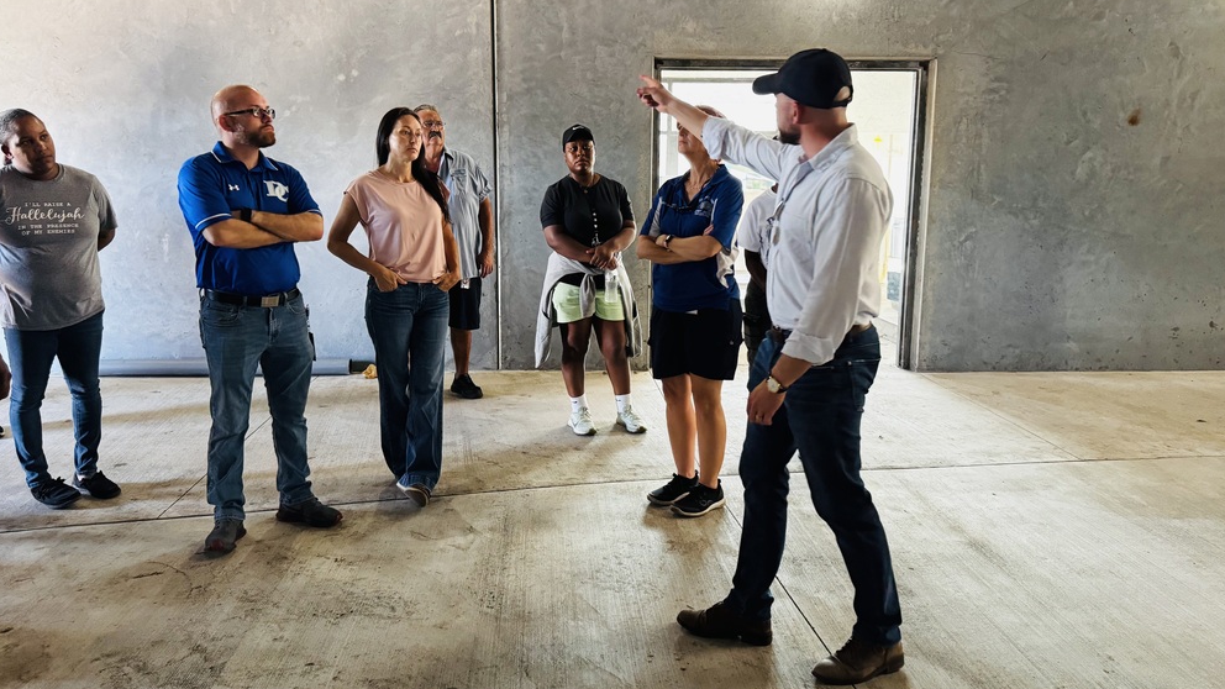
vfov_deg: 42.8
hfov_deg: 69.8
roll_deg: +0.1
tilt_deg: -8.8
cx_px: 595
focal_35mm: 27
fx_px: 877
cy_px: 312
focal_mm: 6.76
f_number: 1.78
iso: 400
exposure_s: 1/60
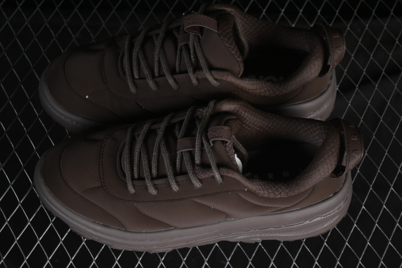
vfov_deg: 18.2
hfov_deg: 27.0
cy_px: 134
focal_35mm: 75
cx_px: 201
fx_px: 837
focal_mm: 50
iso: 160
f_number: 6.3
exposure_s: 1/60
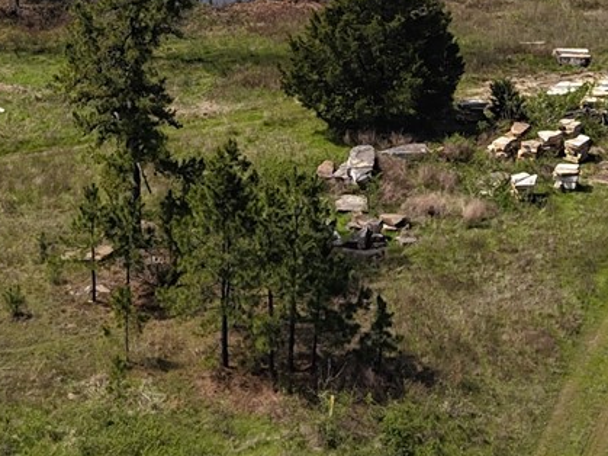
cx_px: 515
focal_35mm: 110
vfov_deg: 11.6
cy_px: -555
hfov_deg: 17.7
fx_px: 1932
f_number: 1.8
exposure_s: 1/4000
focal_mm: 8.67
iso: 150
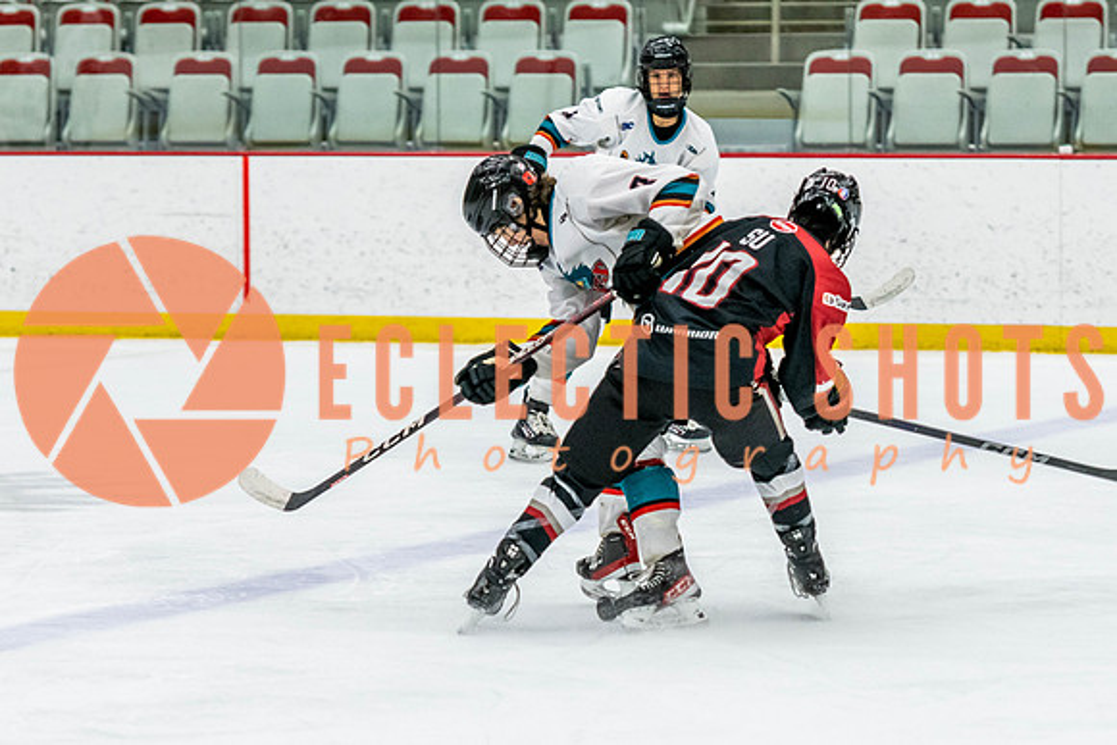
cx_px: 637
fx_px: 5911
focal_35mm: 190
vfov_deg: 7.2
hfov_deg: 10.8
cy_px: 509
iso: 1800
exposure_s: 1/640
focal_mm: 112
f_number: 2.8
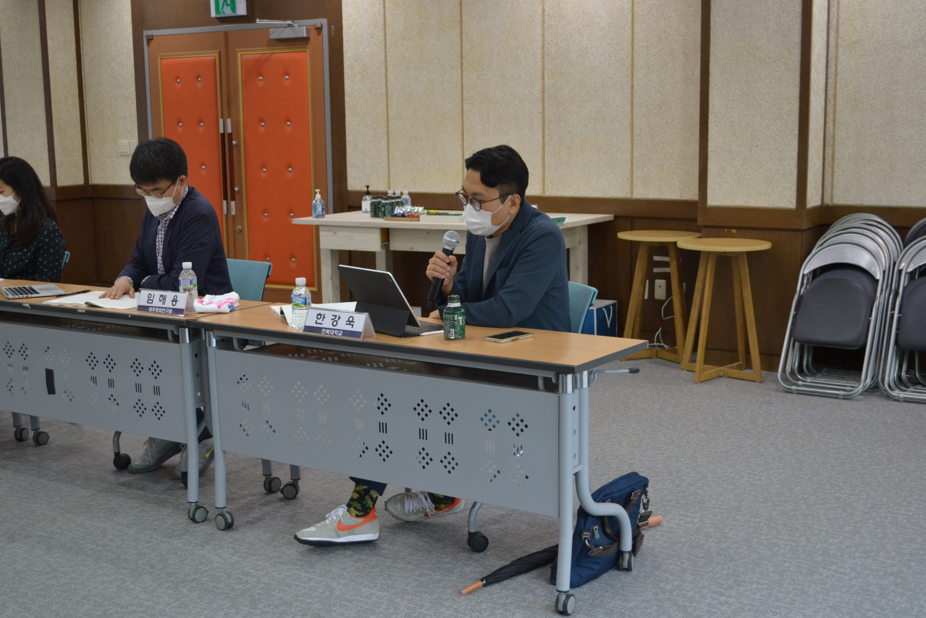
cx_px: 463
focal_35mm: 45
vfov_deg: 29.9
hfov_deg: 43.6
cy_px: 309
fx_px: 1157
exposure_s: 1/60
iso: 800
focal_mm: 30
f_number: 4.5
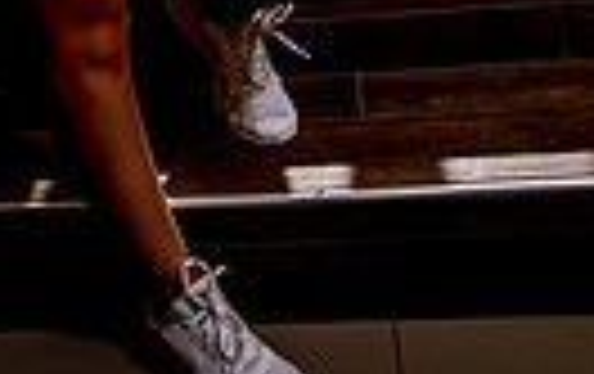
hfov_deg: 22.5
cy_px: -586
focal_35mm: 90
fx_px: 1459
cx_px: 72
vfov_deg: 11.5
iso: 200
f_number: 6.3
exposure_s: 1/200
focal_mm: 26
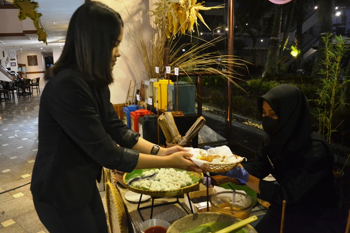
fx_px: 262
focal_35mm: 27
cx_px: 175
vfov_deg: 47.9
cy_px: 116
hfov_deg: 67.4
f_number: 4
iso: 1600
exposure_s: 1/20
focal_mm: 18
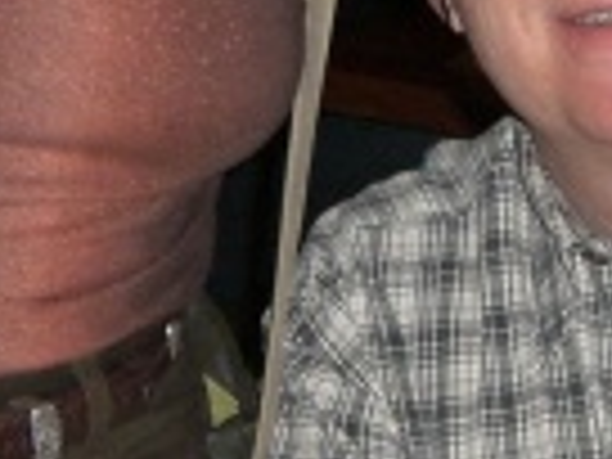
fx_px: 3943
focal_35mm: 223
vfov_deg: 6.7
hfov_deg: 8.9
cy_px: 90
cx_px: 328
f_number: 2.7
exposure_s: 1/60
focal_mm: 6.2
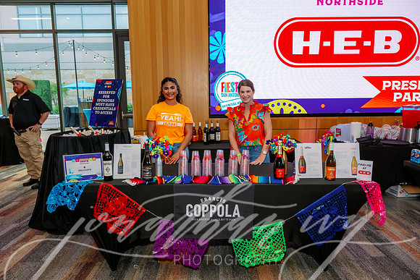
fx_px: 286
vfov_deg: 52.2
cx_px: 208
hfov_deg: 72.6
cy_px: 140
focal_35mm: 25
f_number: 8
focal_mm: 24
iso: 1250
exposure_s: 1/200
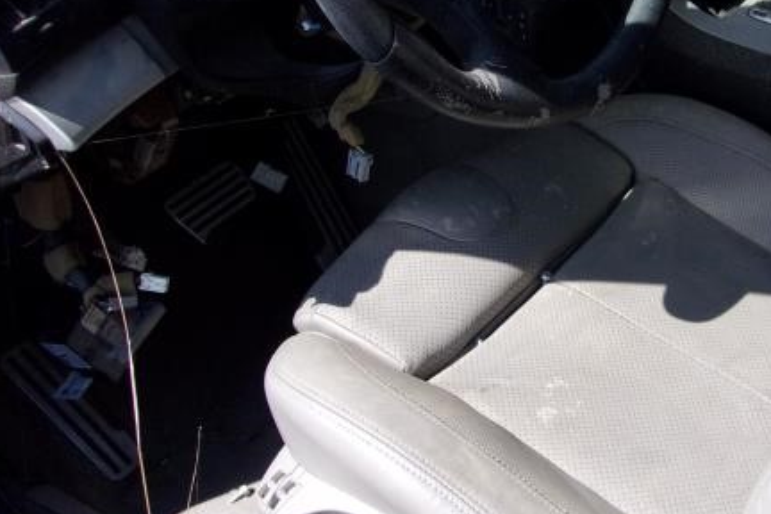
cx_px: 664
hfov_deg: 36.3
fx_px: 1114
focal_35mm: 52
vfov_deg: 25.7
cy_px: 123
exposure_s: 1/140
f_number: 10.4
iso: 200
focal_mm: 4.9
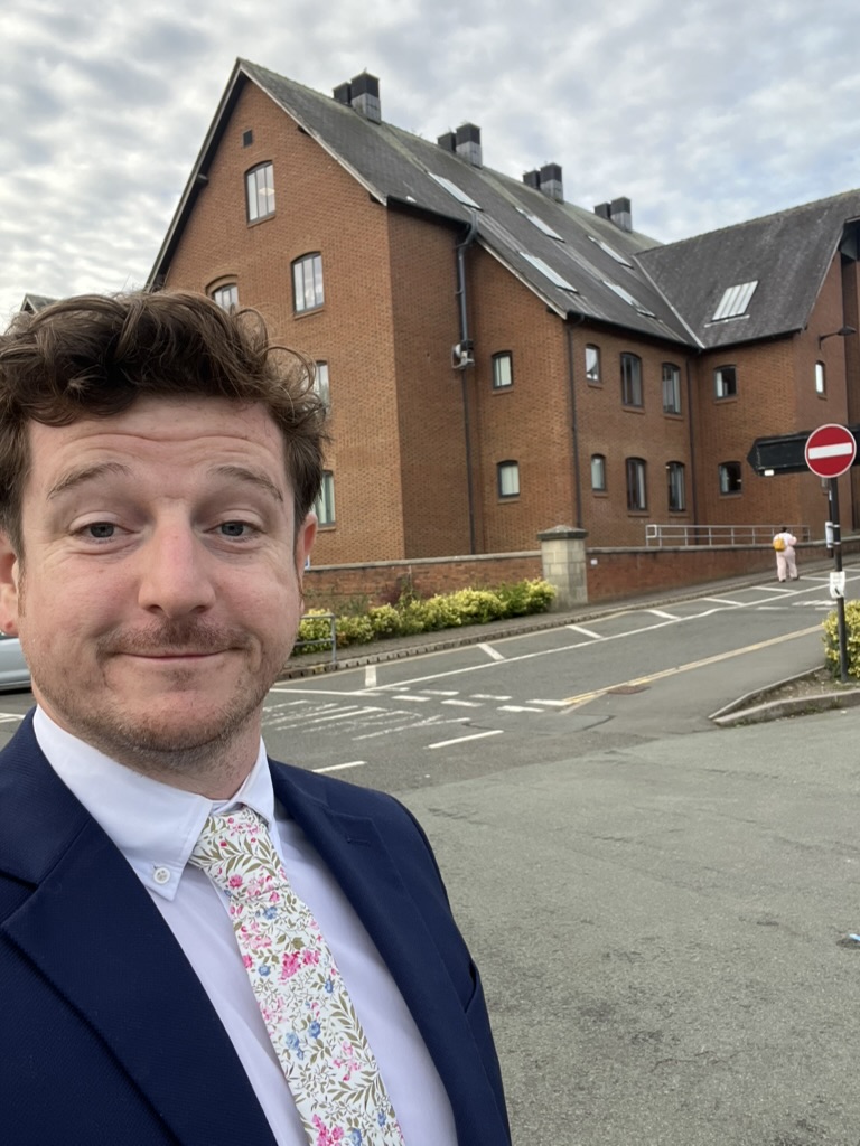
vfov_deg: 60.0
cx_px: 430
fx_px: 994
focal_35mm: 30
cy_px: 573
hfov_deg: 46.8
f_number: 2.2
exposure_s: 1/169
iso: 32
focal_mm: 2.71
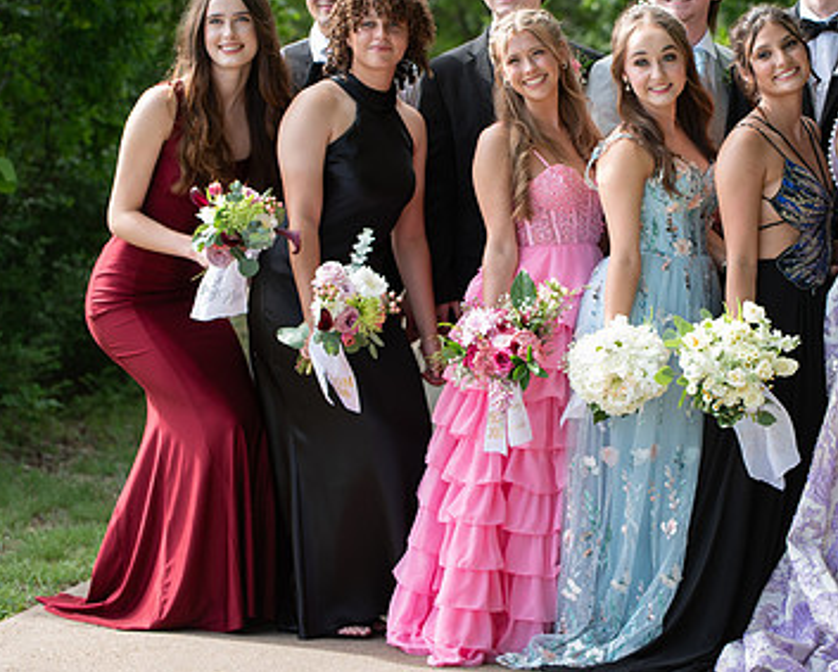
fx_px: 3103
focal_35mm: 125
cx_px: 627
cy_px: 228
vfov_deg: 12.3
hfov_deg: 15.3
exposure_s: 1/400
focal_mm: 70
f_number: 2.8
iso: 100
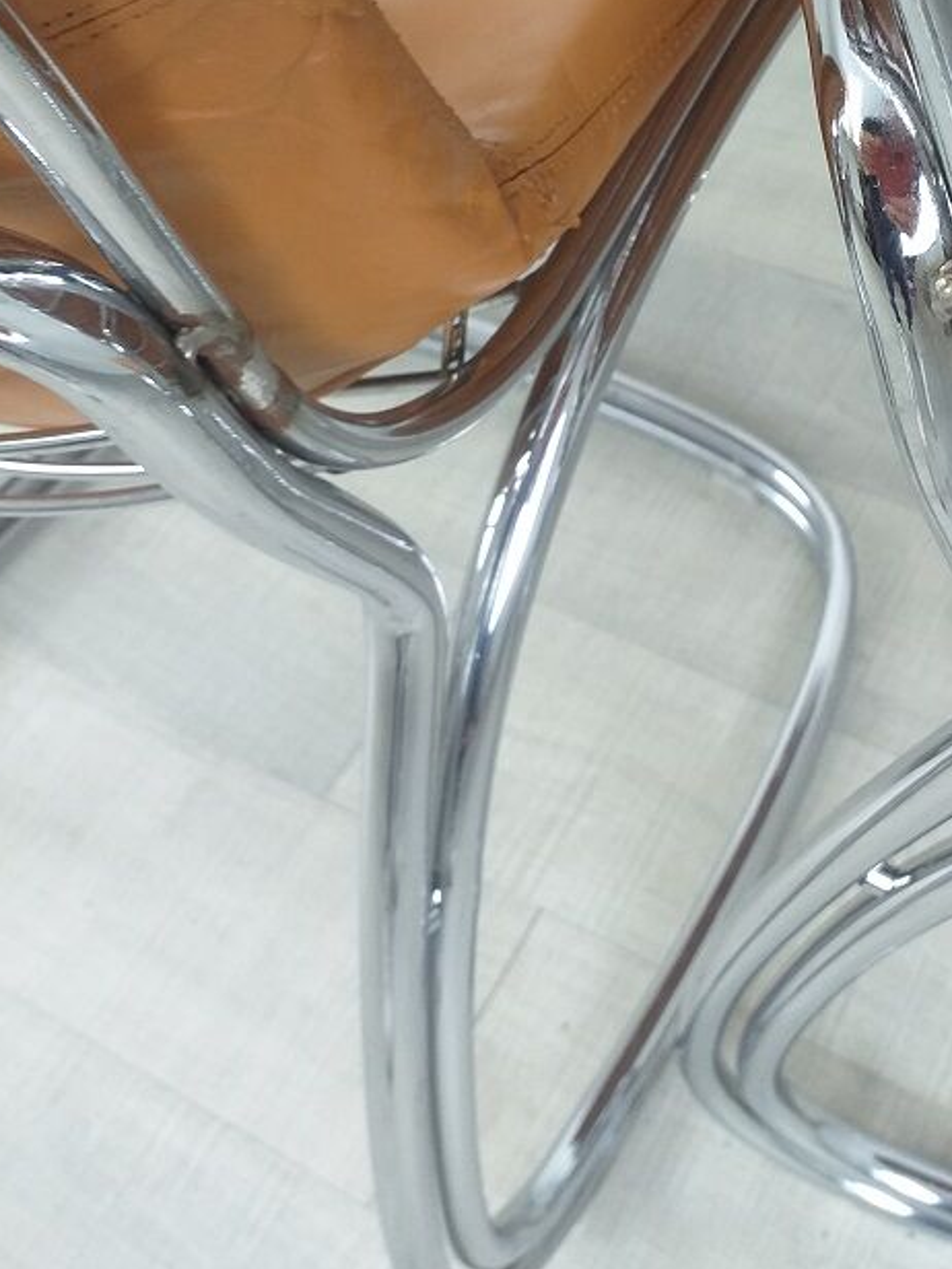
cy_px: 420
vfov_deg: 48.1
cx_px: 662
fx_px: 1393
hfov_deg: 37.2
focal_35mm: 38
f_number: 1.9
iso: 100
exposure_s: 1/50
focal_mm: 3.6
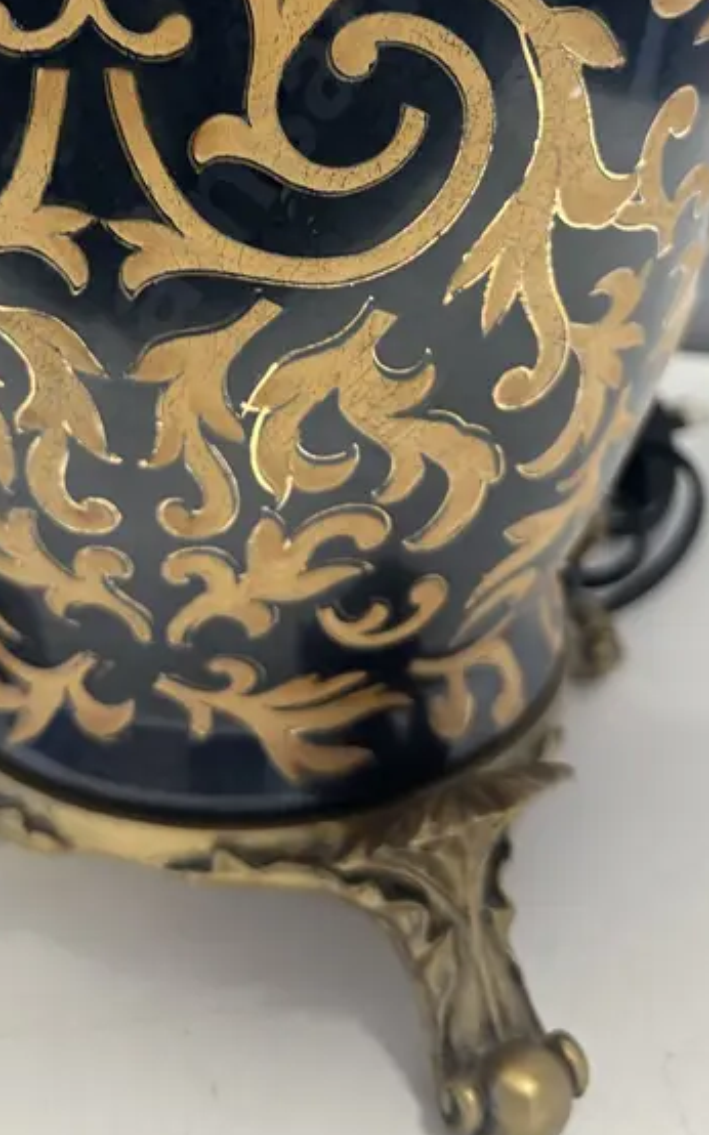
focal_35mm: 47
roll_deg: -1.4
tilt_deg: -16.2
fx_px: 1454
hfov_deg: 27.3
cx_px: 258
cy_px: 158
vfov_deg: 40.1
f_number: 1.78
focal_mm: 6.86
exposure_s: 1/50
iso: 160
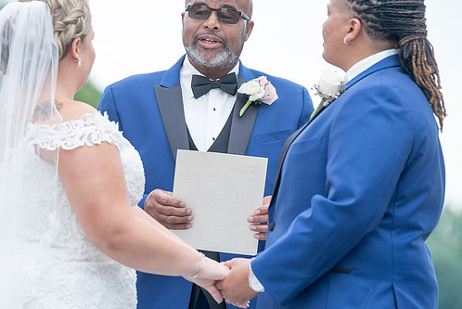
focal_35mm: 336
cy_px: 113
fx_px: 4316
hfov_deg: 6.1
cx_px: 132
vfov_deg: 4.1
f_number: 4
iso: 160
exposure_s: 1/200
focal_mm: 189
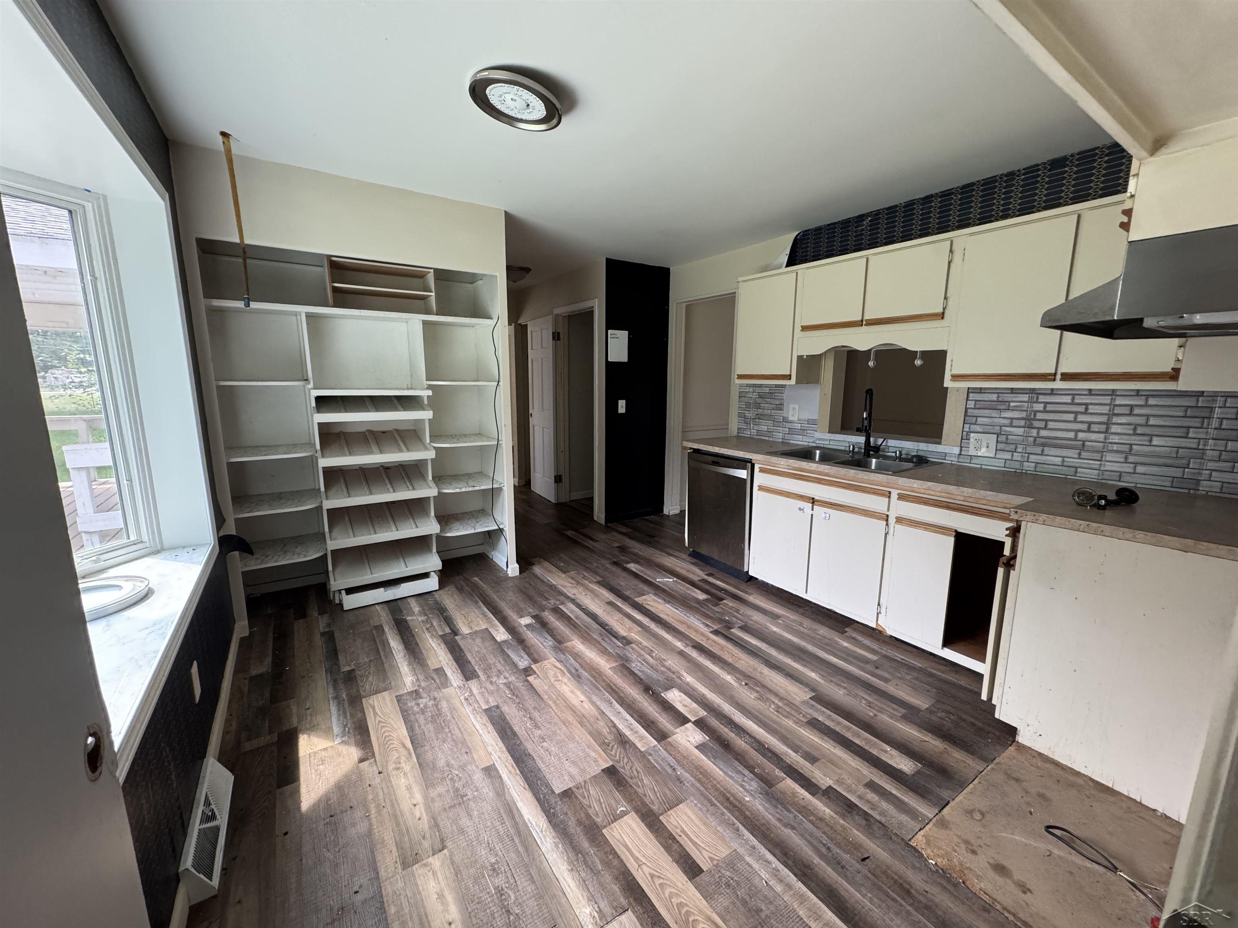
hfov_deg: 102.1
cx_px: 619
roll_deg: +0.2
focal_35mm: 14
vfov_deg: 85.7
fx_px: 501
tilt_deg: -9.8
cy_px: 464
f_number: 2.2
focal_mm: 2.22
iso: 320
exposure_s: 1/120
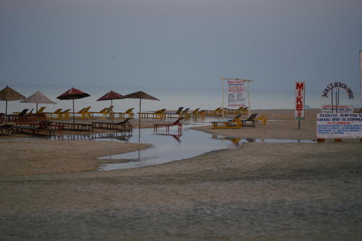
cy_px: 120
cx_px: 181
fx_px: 1507
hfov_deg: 13.7
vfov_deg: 9.1
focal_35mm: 150
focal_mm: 100
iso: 400
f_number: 4.5
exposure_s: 1/500
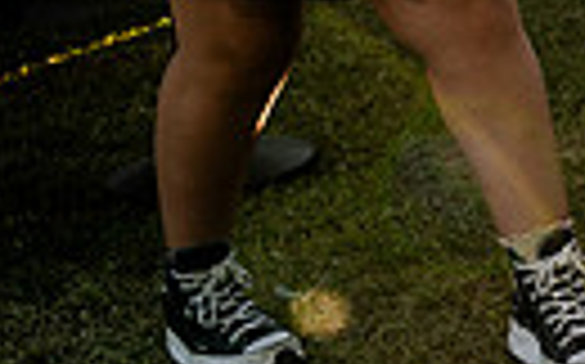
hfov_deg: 15.8
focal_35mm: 114
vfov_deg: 10.7
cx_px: 1030
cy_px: -321
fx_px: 1816
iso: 50
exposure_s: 1/200
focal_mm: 25
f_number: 4
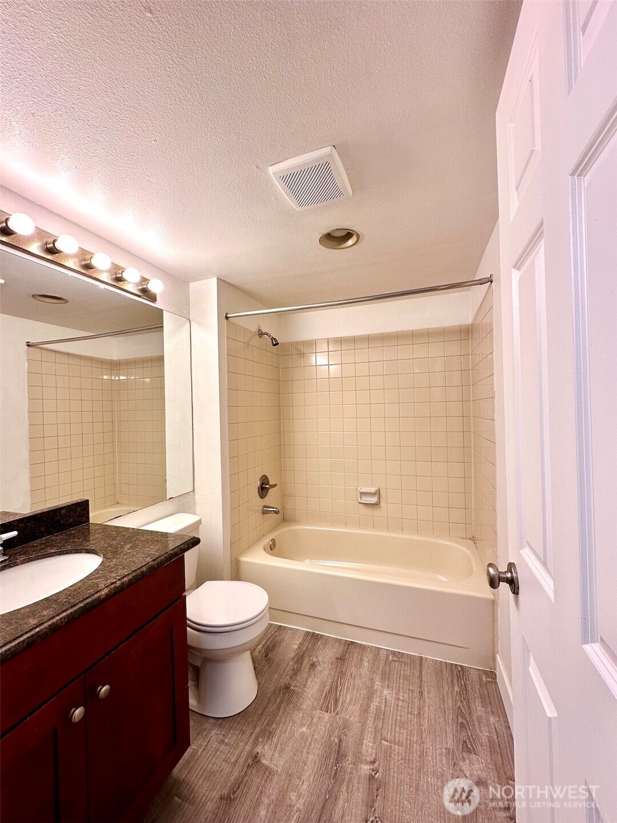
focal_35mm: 14
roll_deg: +0.7
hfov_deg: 85.7
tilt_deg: -0.2
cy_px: 412
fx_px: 333
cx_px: 308
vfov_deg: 102.1
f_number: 2.2
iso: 64
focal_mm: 2.22
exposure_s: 1/120
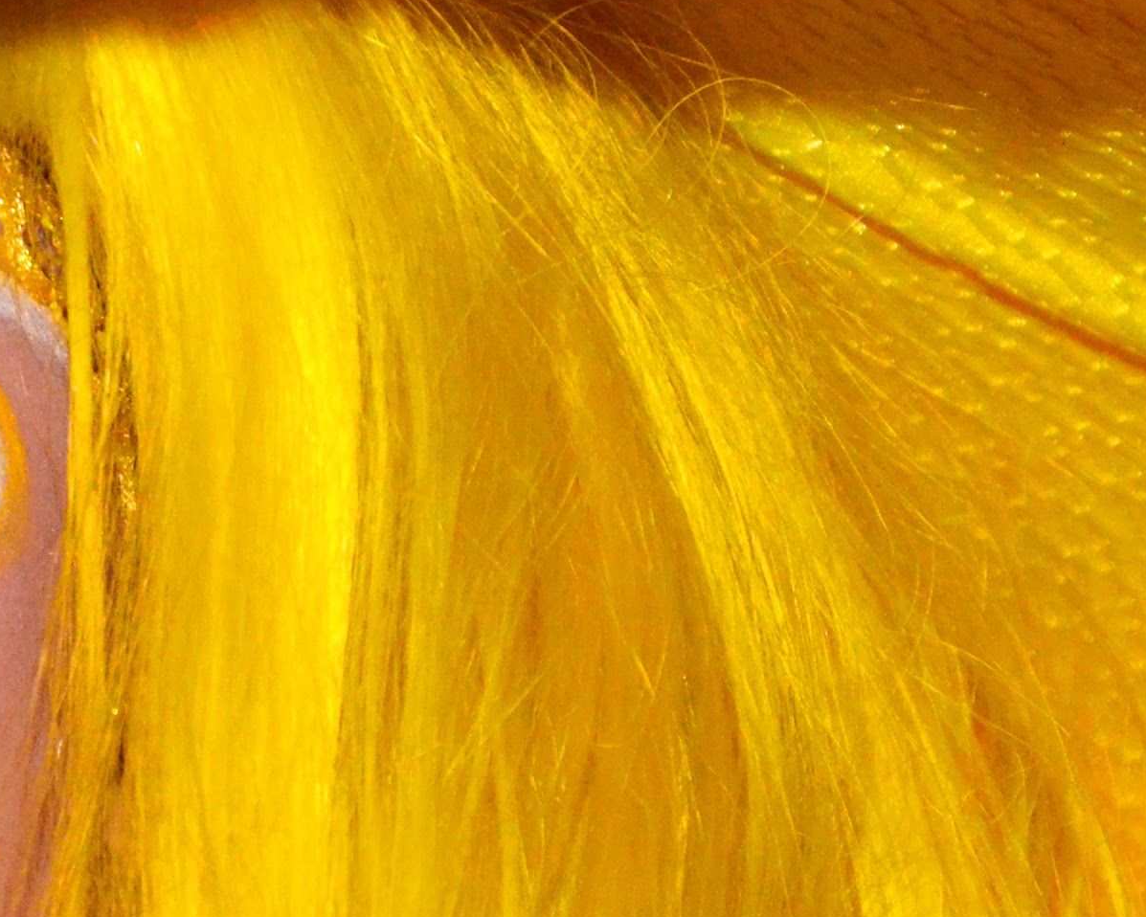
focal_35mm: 532
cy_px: 447
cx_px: -408
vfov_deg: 2.9
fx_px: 18047
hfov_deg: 3.6
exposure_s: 1/160
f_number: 5.6
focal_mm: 92
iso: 2500
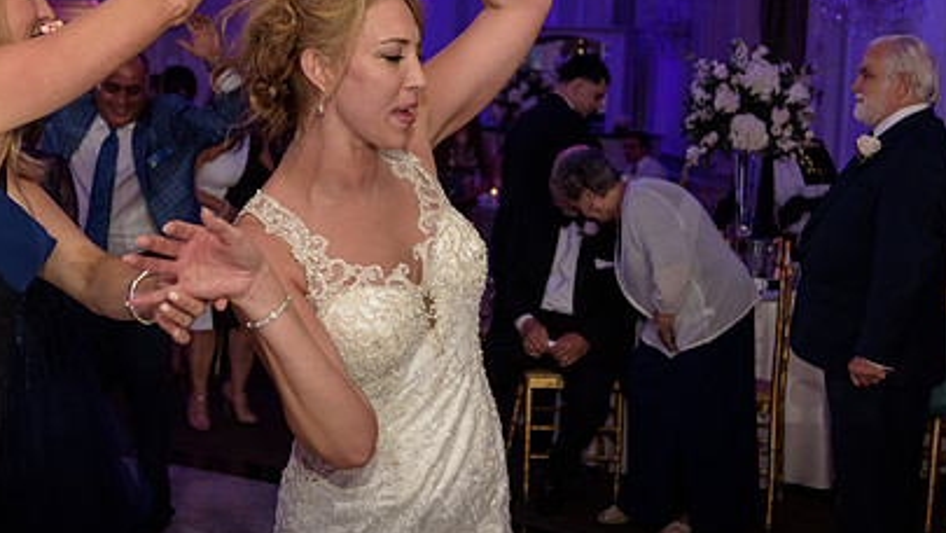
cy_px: 191
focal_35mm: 60
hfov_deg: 34.9
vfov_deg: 20.0
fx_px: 1505
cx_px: 441
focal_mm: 40
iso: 1600
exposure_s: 1/125
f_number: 3.2
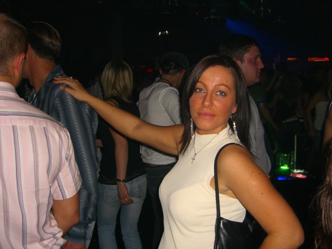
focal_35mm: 38
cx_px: 166
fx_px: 364
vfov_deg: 37.7
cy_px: 124
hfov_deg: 49.0
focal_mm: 7.9
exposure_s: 1/60
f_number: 2.8
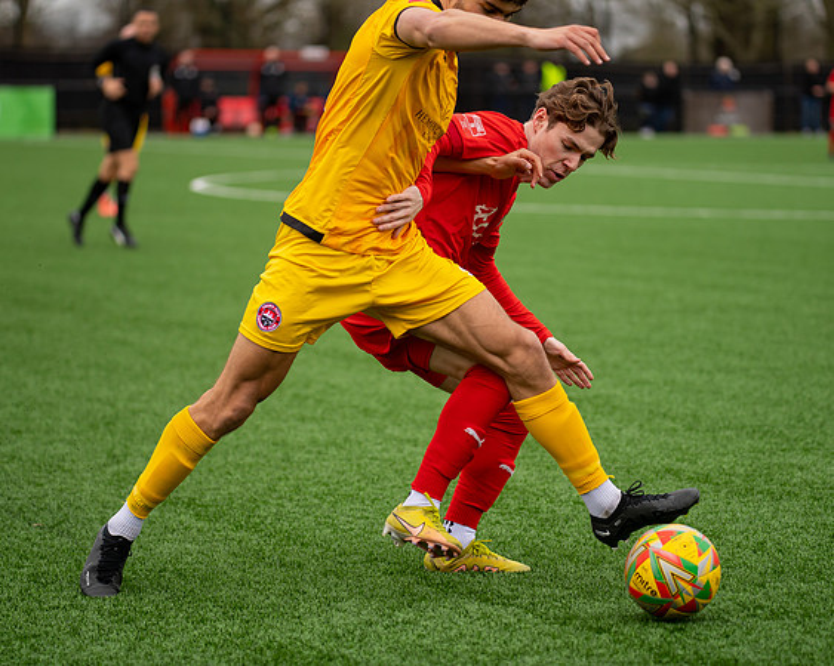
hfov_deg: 14.3
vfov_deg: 11.4
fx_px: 3335
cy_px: 333
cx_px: 464
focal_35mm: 135
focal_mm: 120
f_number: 2.8
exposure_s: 1/2000
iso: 400
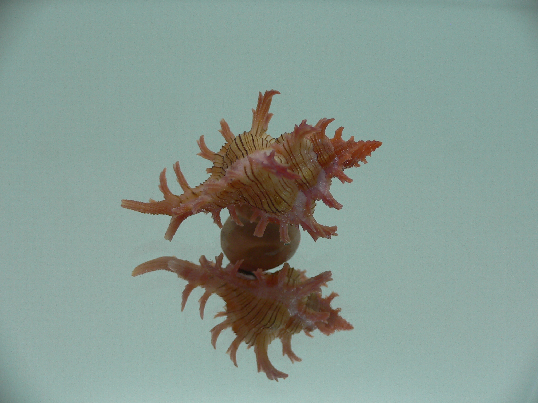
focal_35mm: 35
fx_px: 544
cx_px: 269
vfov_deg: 40.7
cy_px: 202
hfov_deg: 52.6
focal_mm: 4.6
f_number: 2.8
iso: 80
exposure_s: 1/60
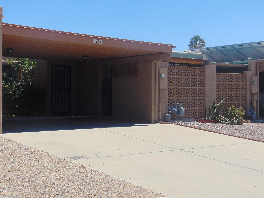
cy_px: 99
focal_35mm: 60
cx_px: 132
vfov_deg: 24.4
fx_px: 458
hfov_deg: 32.2
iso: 80
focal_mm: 10.8
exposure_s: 1/160
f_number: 9.3
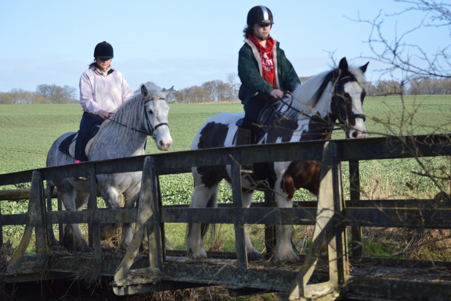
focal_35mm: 82
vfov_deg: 16.6
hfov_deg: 24.6
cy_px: 150
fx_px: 1033
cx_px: 226
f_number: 4.5
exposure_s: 1/1000
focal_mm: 55
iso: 400
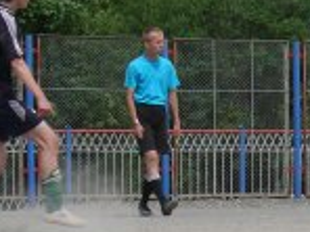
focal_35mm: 367
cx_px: 578
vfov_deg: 4.1
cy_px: 96
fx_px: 3287
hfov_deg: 5.3
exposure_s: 1/500
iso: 100
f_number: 6.3
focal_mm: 13.1
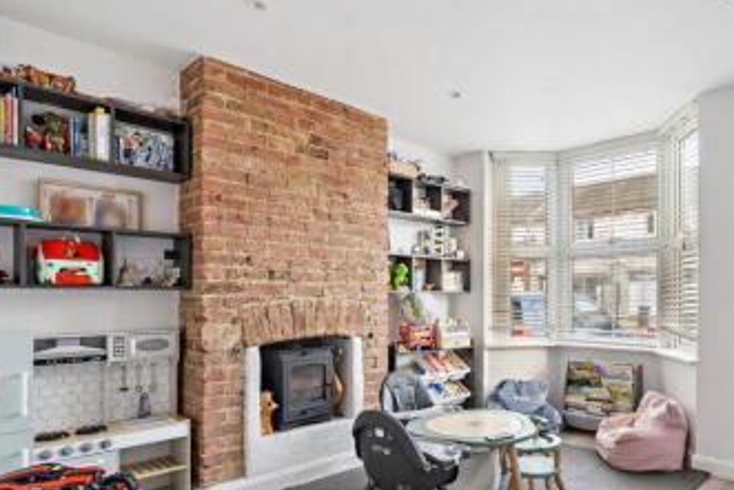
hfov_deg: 73.3
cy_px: 309
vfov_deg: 54.5
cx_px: 501
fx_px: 469
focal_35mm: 23
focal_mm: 16
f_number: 5.6
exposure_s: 1/6
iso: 320
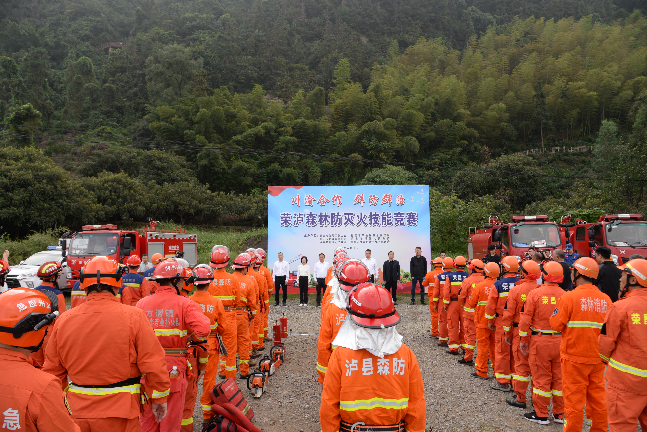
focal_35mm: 24
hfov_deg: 73.7
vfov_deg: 53.2
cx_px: 324
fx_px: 431
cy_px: 216
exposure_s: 1/160
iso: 200
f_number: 6.3
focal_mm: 24
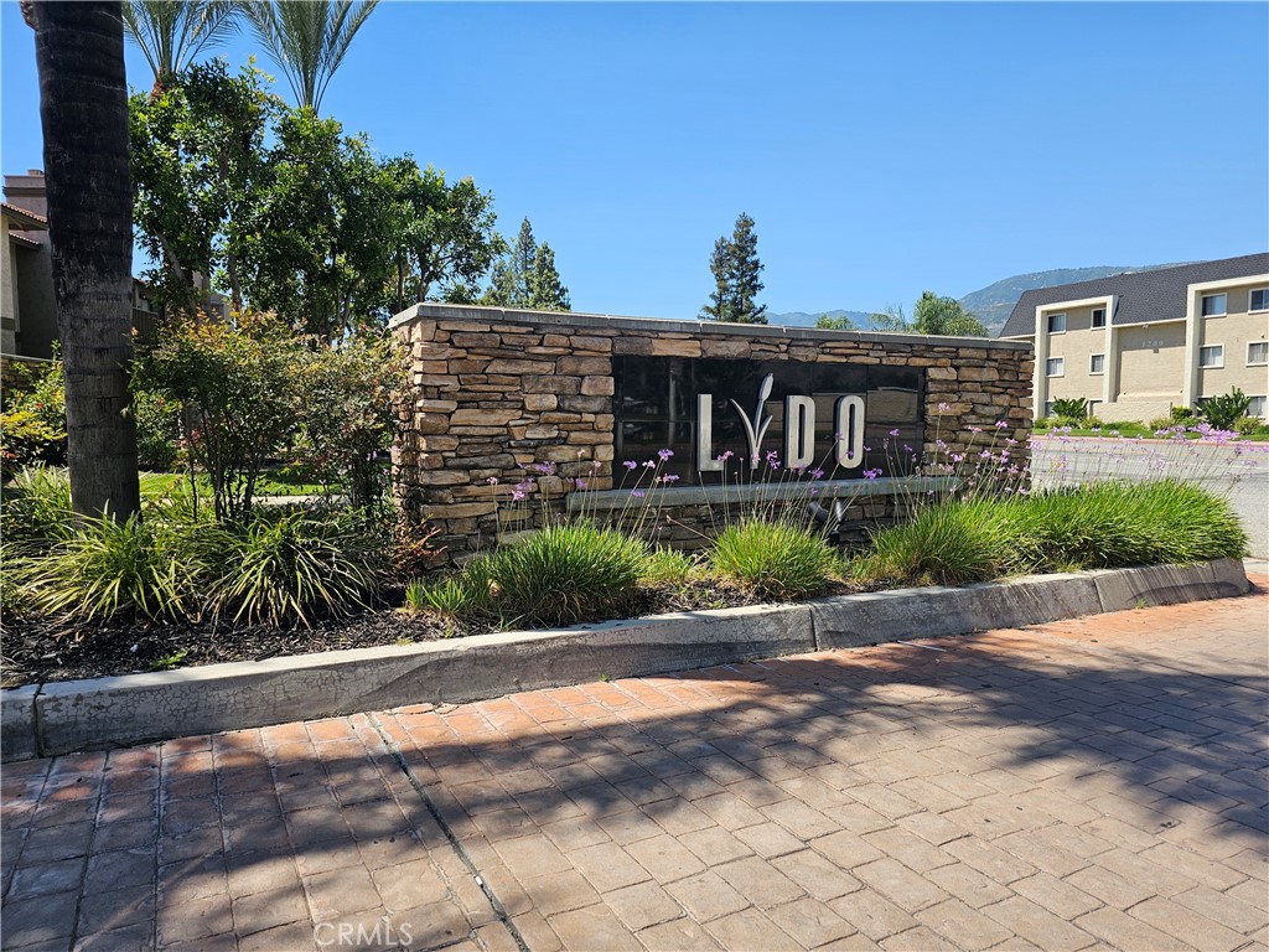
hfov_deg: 73.9
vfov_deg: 58.9
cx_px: 634
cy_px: 476
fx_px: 843
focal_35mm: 23
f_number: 1.7
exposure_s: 1/476
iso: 10
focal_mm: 6.3
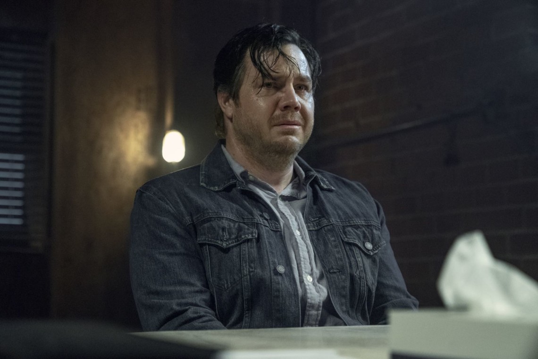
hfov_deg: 31.0
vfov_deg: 20.9
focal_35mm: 65
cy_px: 180
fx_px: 971
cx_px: 269
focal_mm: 65
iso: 8000
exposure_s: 1/100
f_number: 3.5
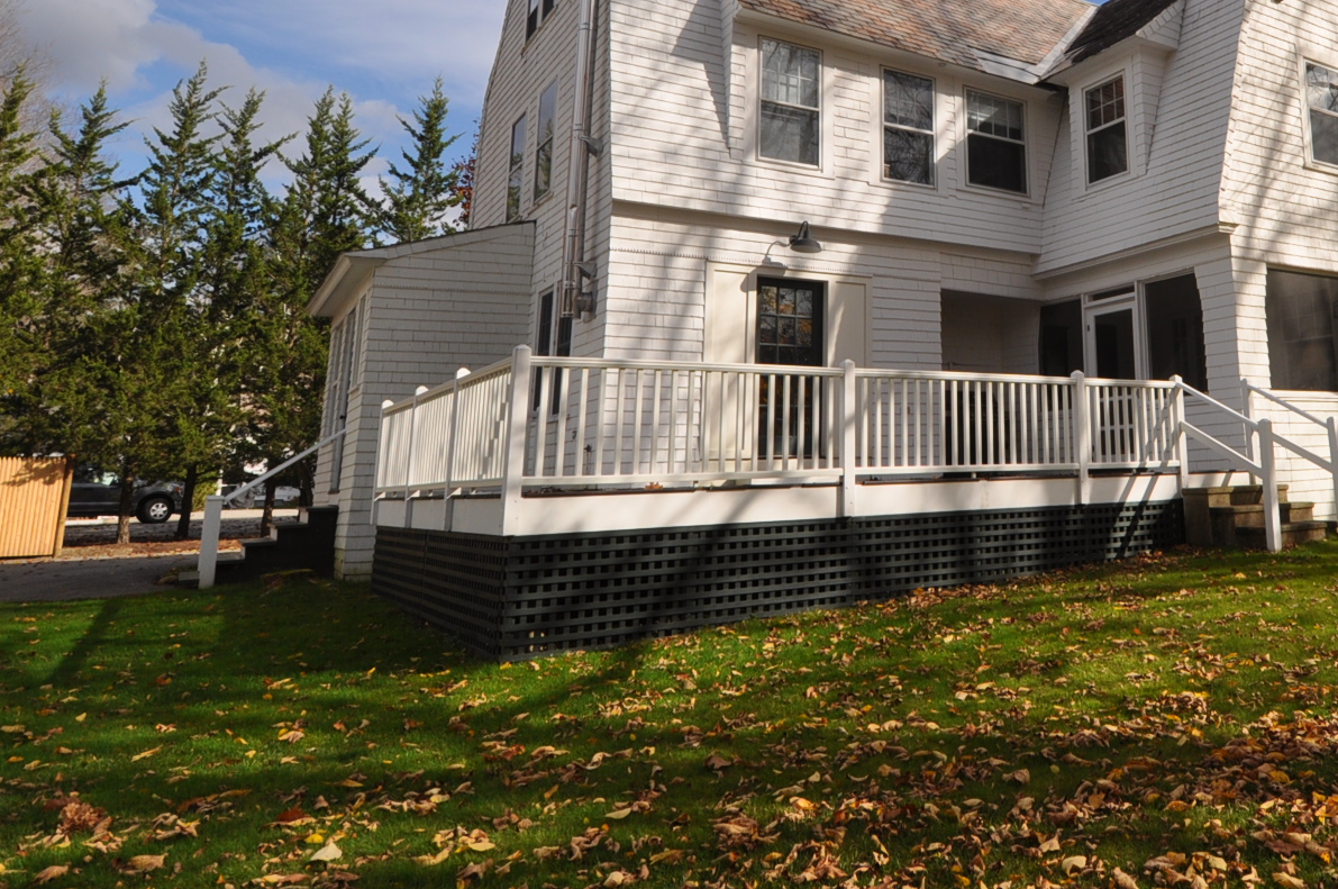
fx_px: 1002
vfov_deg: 46.1
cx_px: 1027
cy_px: 218
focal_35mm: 27
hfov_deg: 62.9
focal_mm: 10
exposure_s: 1/320
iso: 200
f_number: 9
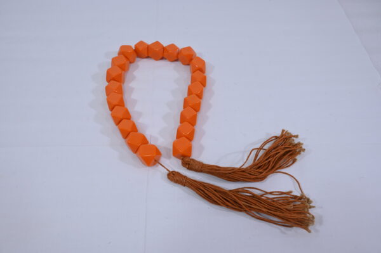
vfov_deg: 48.7
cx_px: 190
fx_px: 280
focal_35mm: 26
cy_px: 126
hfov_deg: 68.4
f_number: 8
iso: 640
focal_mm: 26.5
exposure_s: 1/125
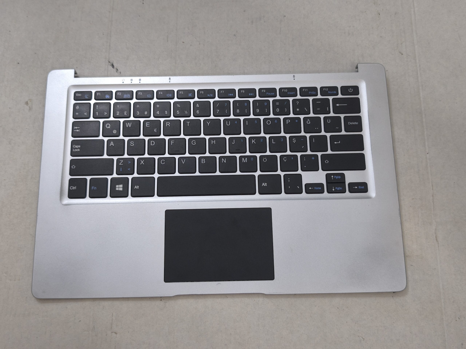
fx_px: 471
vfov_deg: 40.7
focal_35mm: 35
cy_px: 174
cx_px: 233
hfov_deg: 52.6
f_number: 1.6
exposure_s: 1/50
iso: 400
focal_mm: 6.57
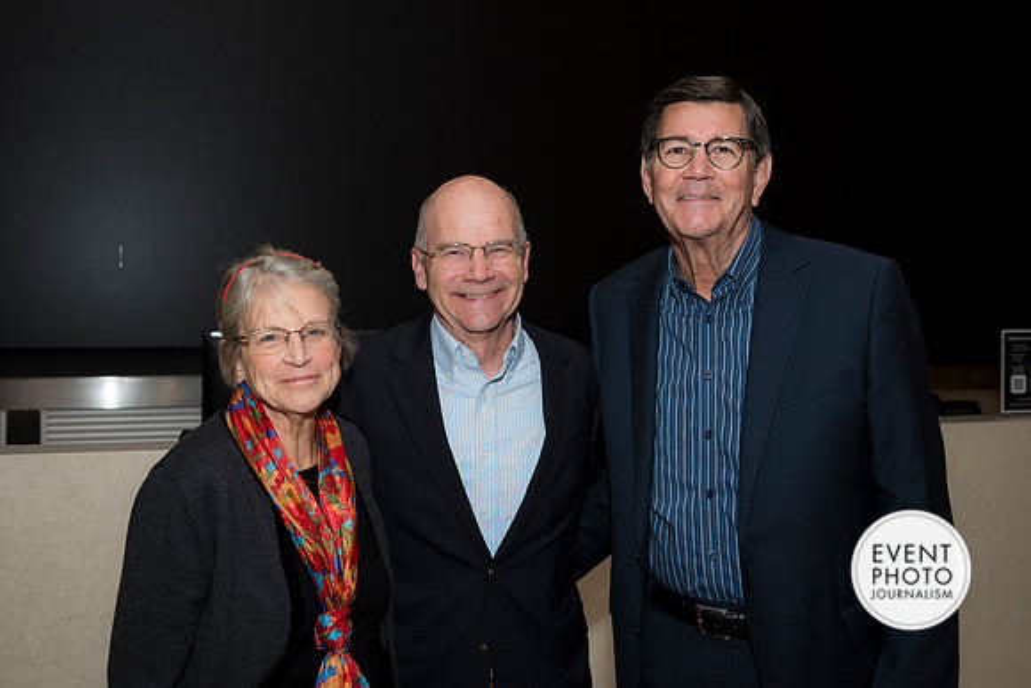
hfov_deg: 50.7
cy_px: 344
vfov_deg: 35.1
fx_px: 1088
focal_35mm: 38
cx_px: 516
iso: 800
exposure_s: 1/125
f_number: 5.6
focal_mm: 38
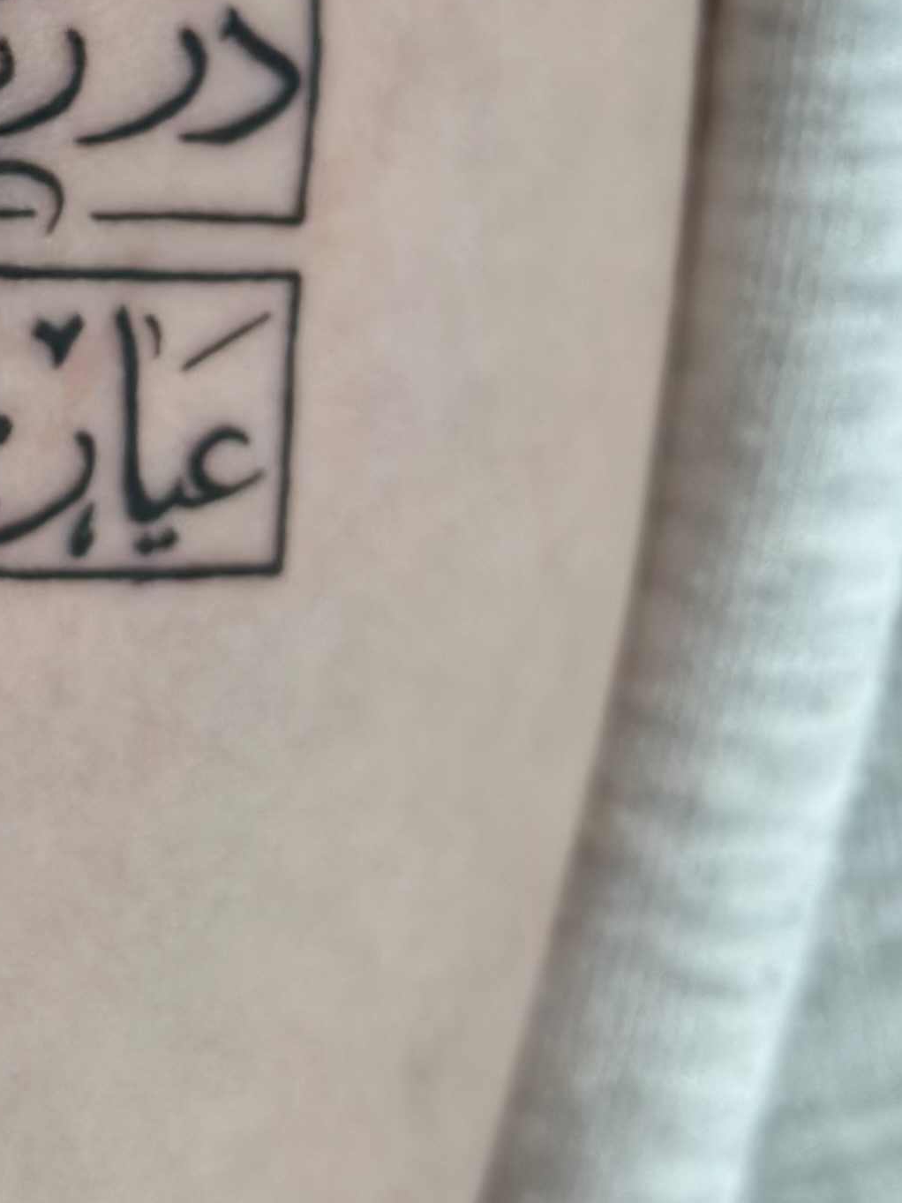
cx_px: -160
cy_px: 173
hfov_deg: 10.3
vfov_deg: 13.8
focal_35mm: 142
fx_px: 4934
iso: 80
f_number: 1.78
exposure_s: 1/343
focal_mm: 6.86
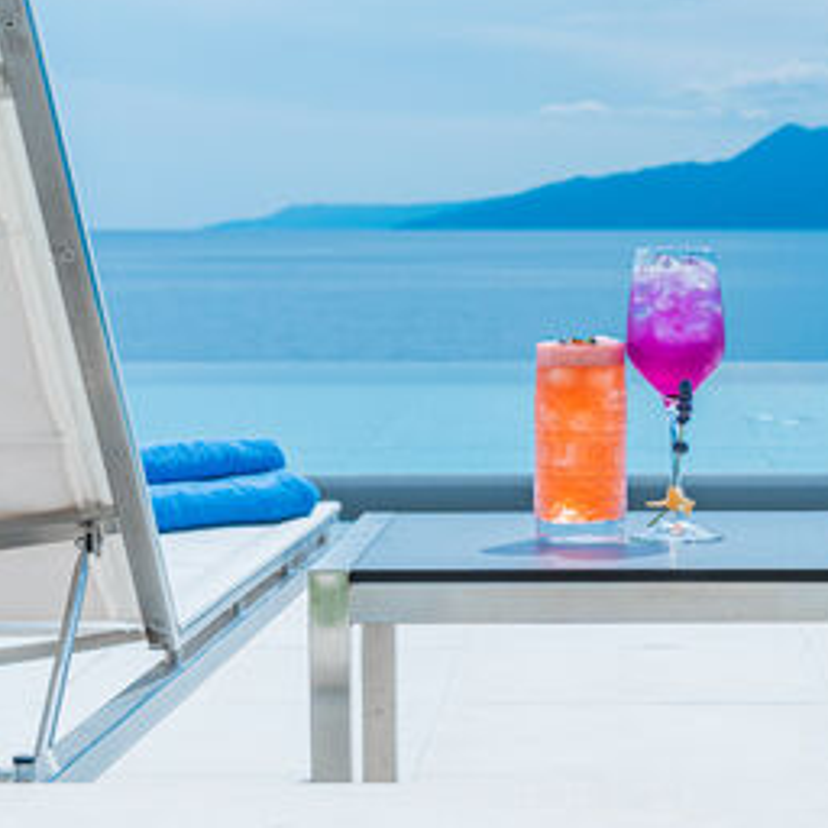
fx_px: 2814
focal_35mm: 104
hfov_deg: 16.7
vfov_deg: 16.7
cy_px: 233
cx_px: 608
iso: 100
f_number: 8
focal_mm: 55
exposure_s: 1/640
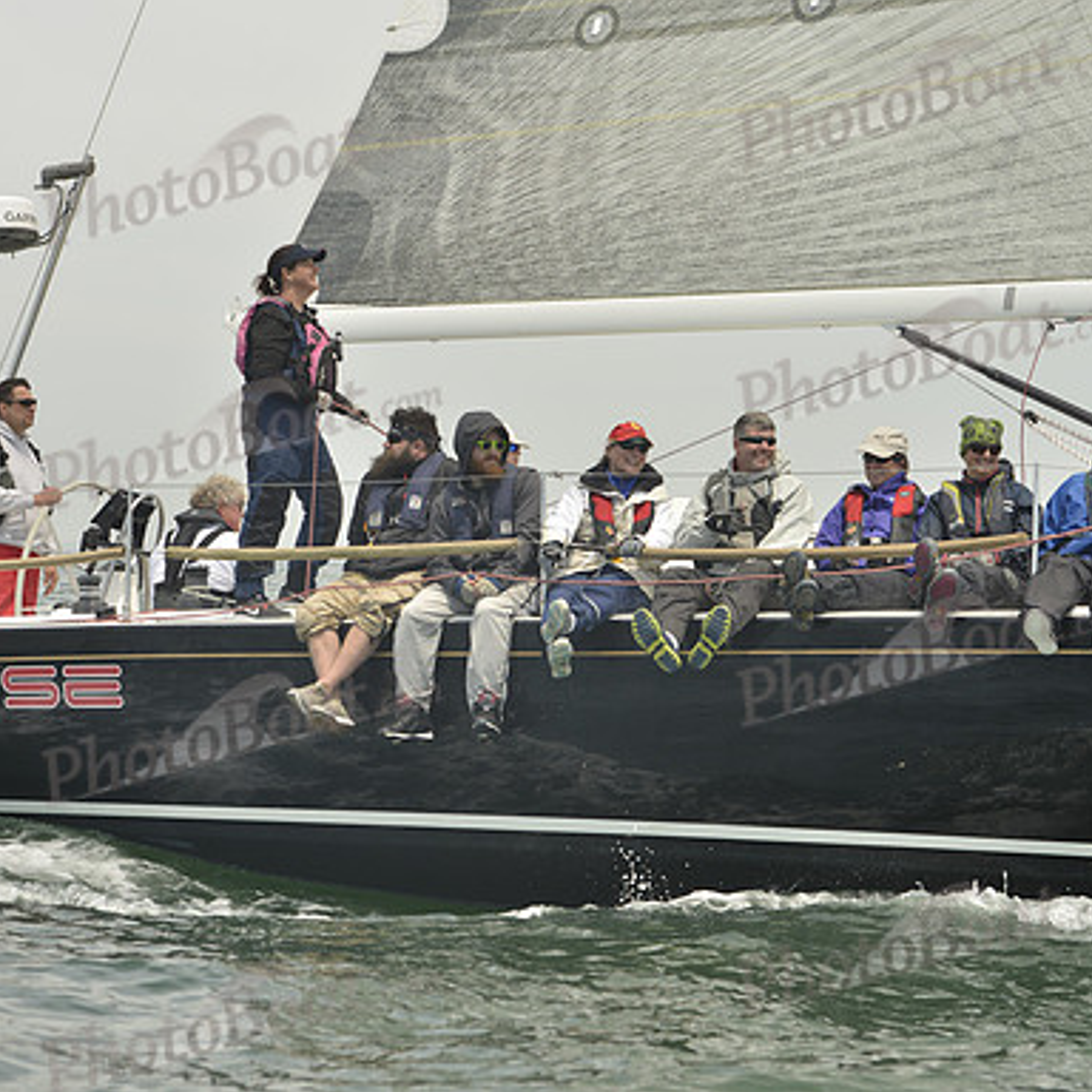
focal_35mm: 122
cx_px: 592
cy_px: 545
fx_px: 4354
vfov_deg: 14.3
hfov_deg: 14.3
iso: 280
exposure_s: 1/1250
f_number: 7.1
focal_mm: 95
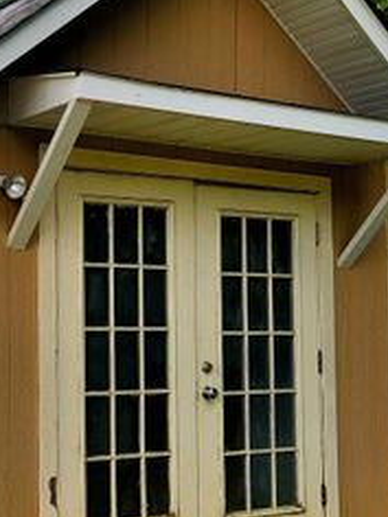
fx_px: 971
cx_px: 4
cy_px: 268
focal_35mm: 65
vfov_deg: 29.8
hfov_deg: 21.8
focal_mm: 5.4
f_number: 1.8
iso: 20
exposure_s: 1/1111
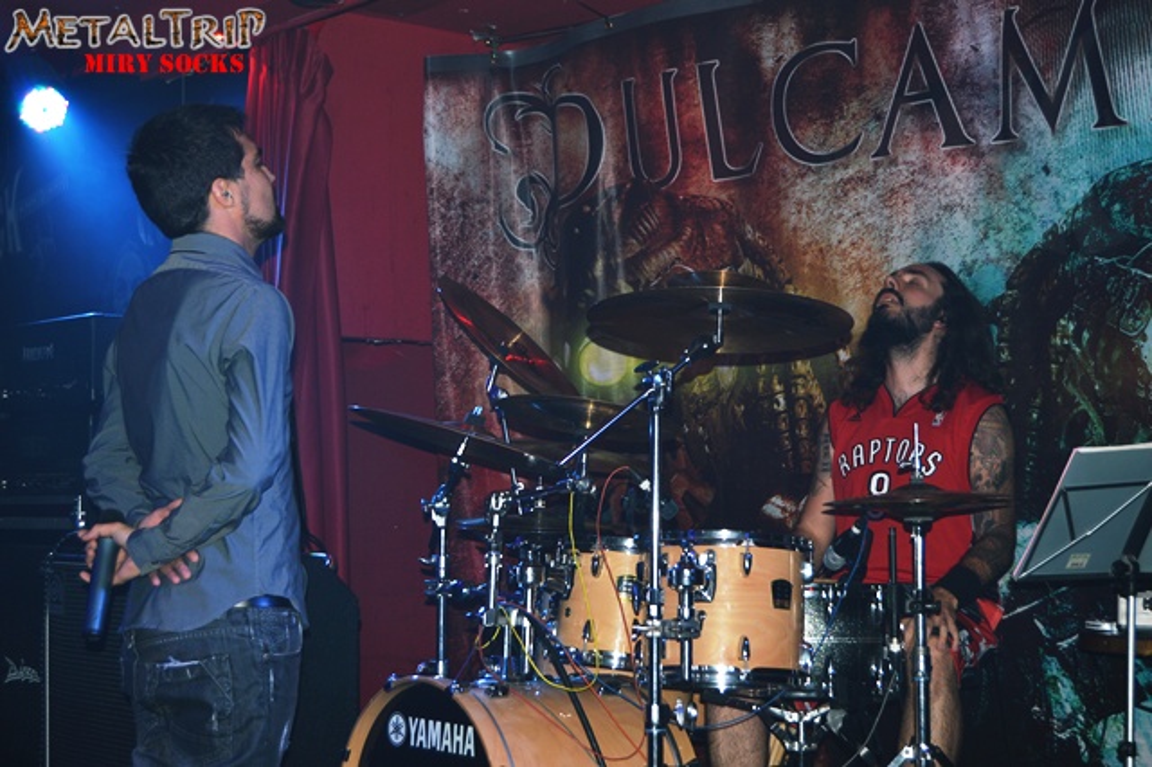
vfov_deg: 23.8
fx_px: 1823
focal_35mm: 57
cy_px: 384
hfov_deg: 35.1
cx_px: 576
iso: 100
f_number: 5
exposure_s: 1/60
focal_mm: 38
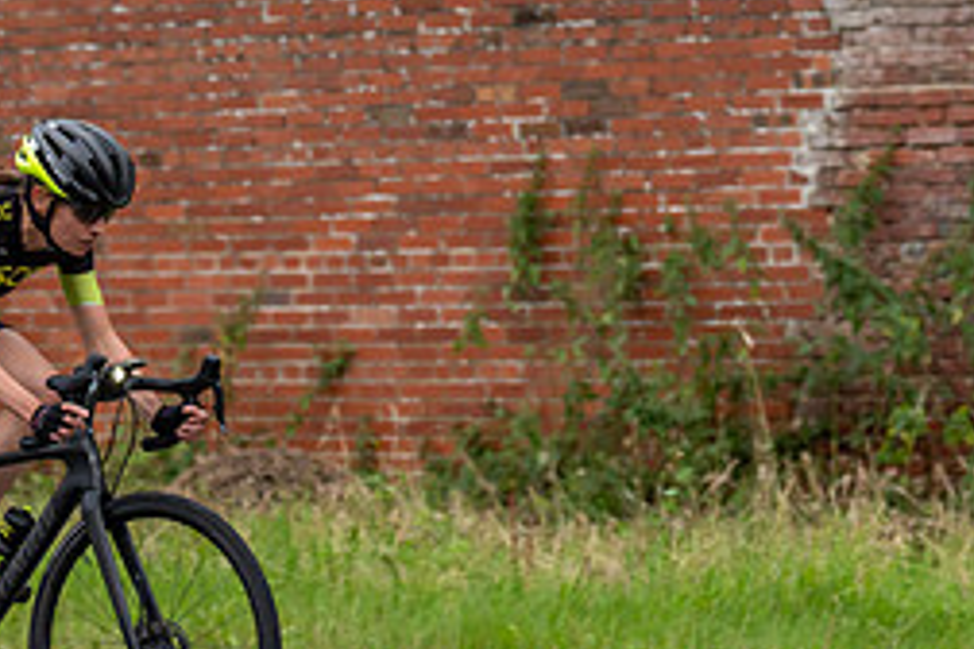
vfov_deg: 6.4
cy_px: 234
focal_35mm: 213
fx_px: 5762
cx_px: -105
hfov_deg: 9.6
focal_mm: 84
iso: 1000
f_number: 2.8
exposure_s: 1/800
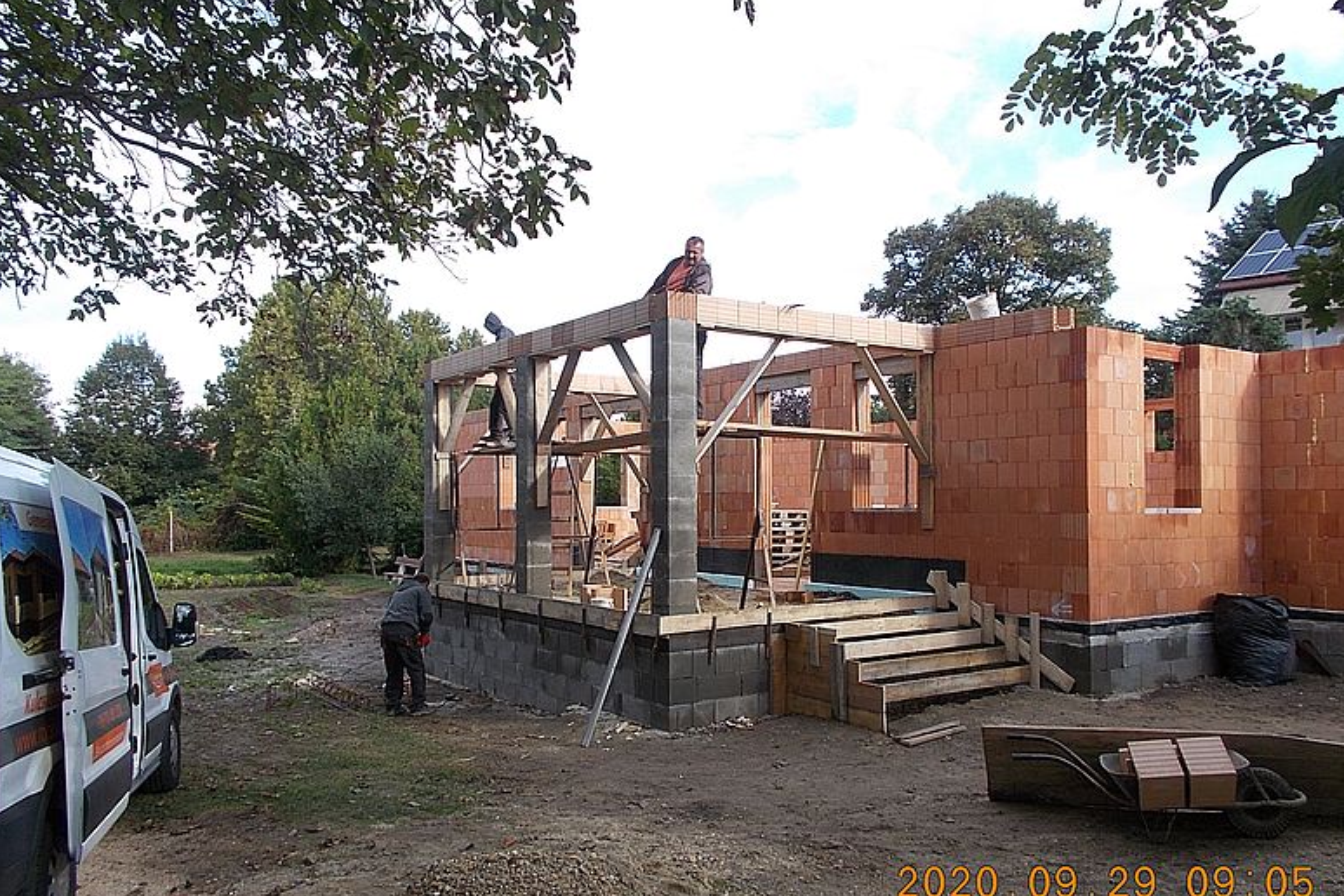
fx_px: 1045
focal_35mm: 28
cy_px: 484
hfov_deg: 65.5
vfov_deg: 46.3
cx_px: 690
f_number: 3.2
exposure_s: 1/250
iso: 80
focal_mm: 4.6
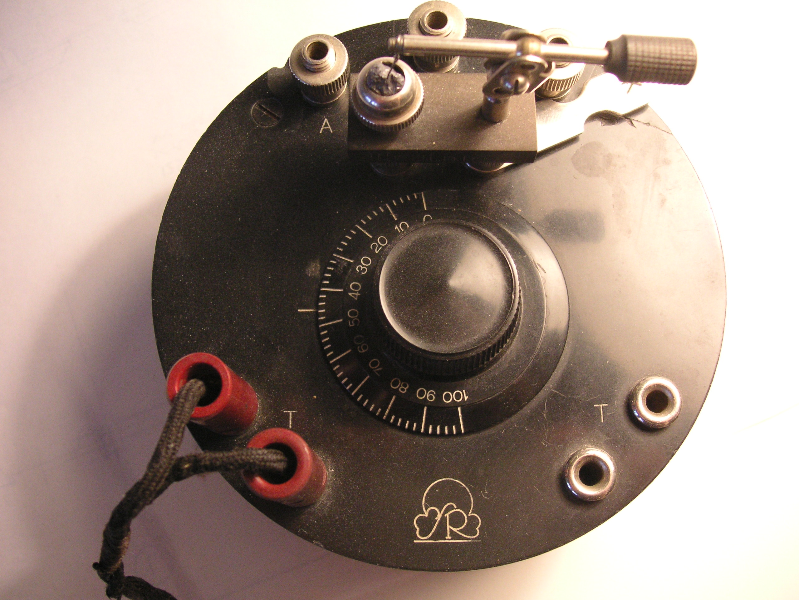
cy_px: 300
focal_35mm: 37
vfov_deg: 38.7
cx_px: 400
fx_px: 854
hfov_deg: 50.1
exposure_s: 1/45
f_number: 2.8
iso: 100
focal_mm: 6.1
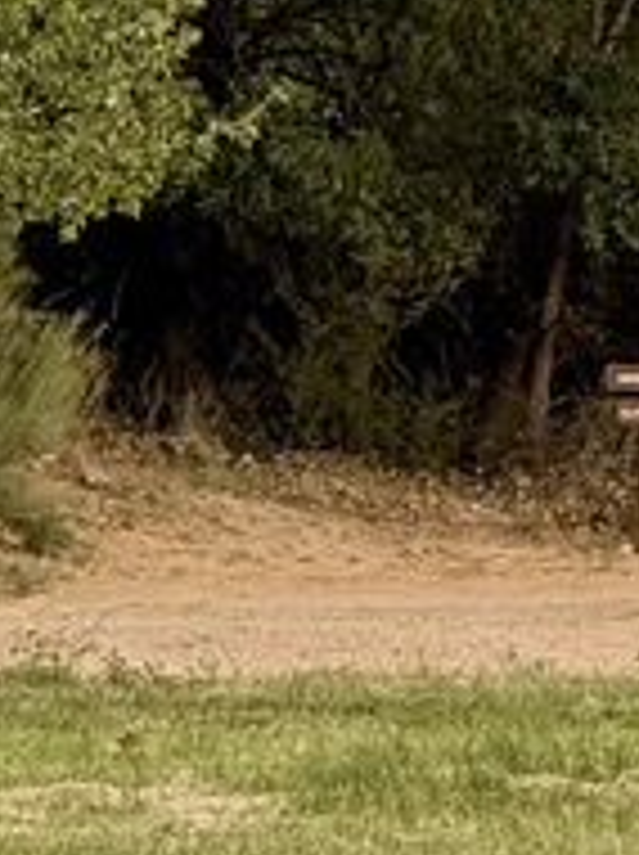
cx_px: 621
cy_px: -1328
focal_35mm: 647
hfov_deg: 2.3
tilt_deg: +6.3
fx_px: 15960
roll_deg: +0.6
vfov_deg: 3.0
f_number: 2.8
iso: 50
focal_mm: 15.66
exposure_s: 1/221
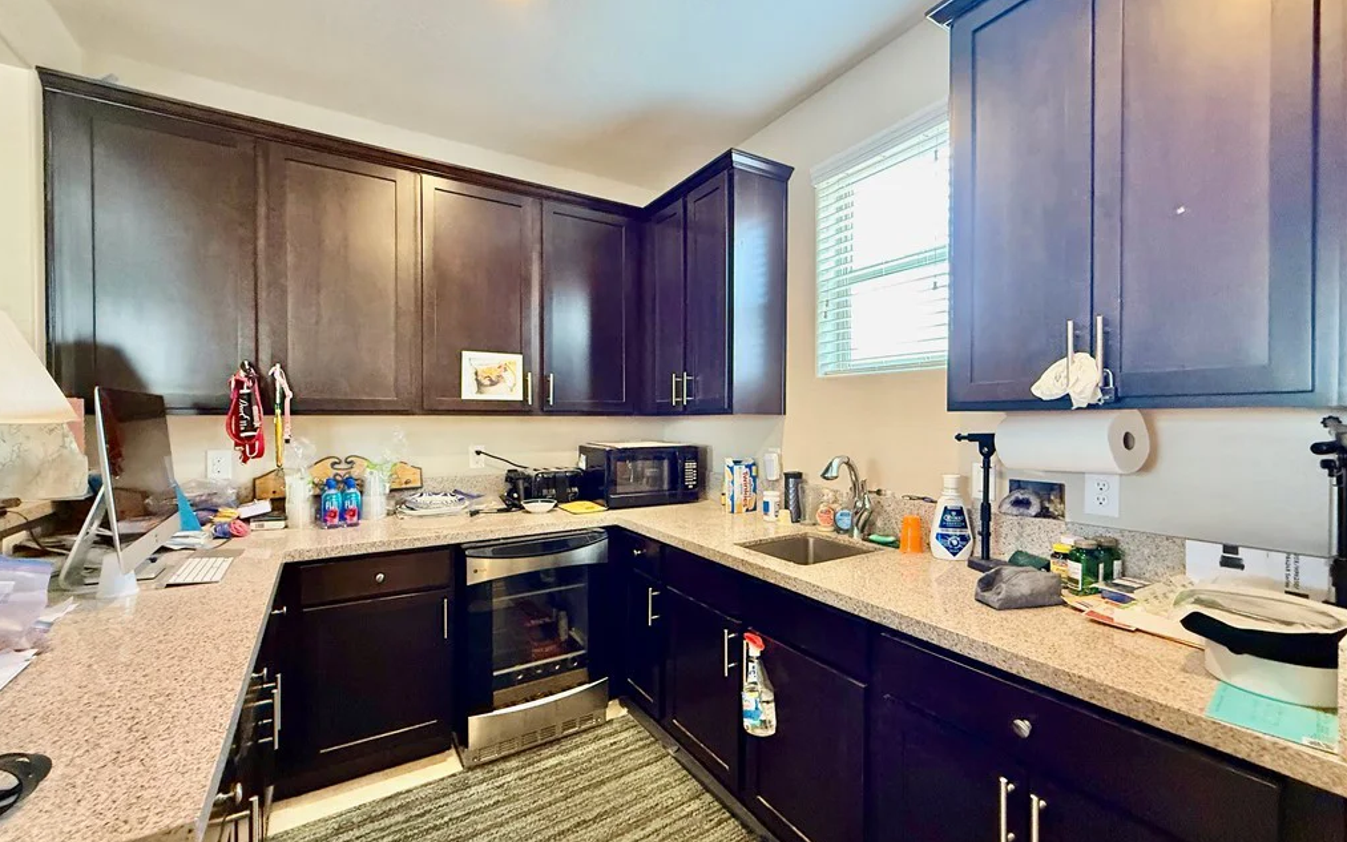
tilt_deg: +0.2
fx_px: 551
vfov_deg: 74.8
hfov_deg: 101.5
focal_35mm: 15
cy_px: 424
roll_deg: -0.2
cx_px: 668
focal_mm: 2.22
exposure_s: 1/60
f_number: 2.2
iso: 640
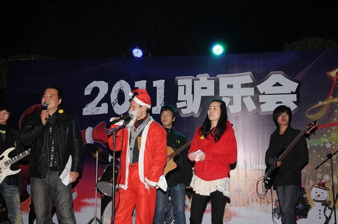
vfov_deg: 28.8
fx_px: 436
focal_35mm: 46
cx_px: 169
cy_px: 112
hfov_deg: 42.4
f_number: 5
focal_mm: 31
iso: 250
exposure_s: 1/100
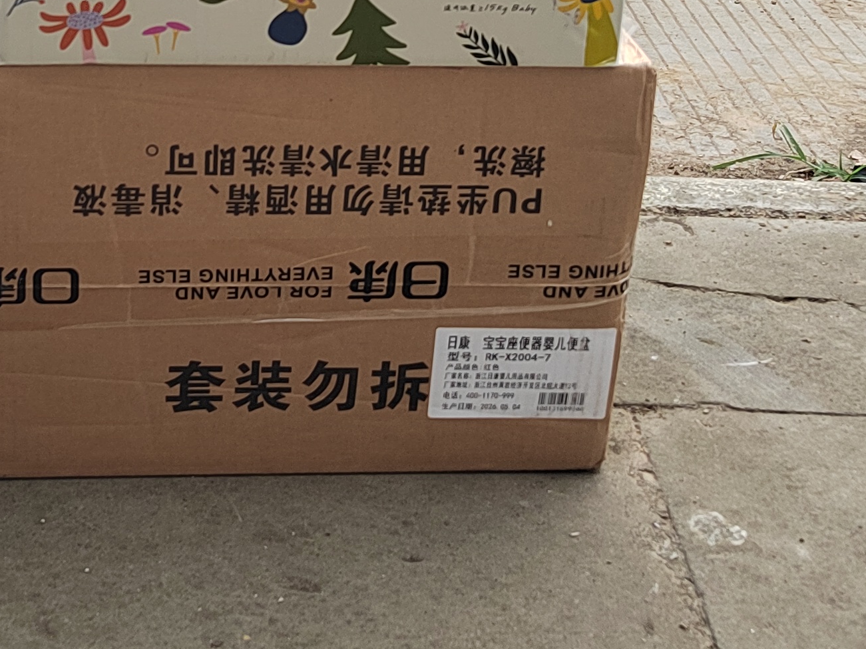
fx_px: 1726
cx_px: 132
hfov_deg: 27.4
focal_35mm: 69
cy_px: -35
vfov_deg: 20.5
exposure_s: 1/850
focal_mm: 5.52
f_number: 1.9
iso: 447
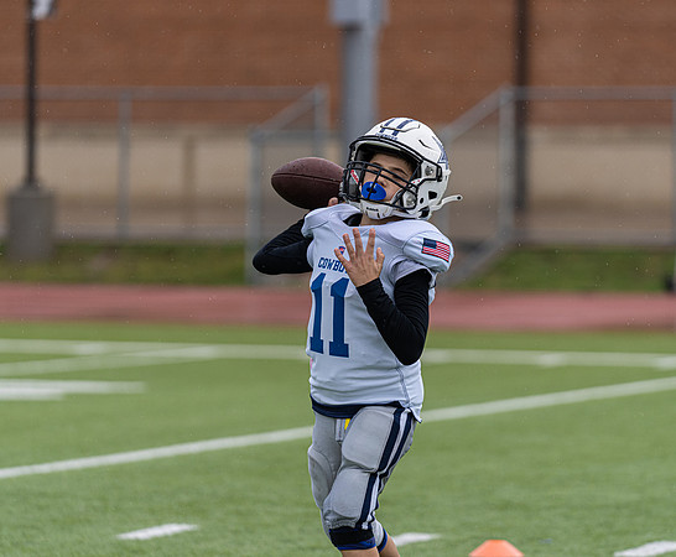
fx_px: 4643
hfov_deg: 8.3
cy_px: 278
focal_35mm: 229
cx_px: 340
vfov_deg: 6.9
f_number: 3.5
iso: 250
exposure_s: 1/1250
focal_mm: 200
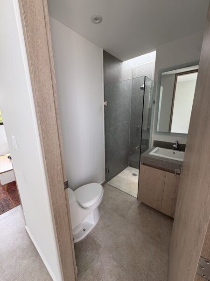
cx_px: 105
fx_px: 113
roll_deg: +1.1
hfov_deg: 85.7
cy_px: 140
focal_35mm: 14
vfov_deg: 102.1
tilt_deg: -12.5
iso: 50
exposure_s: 1/99
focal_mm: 2.22
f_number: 2.2
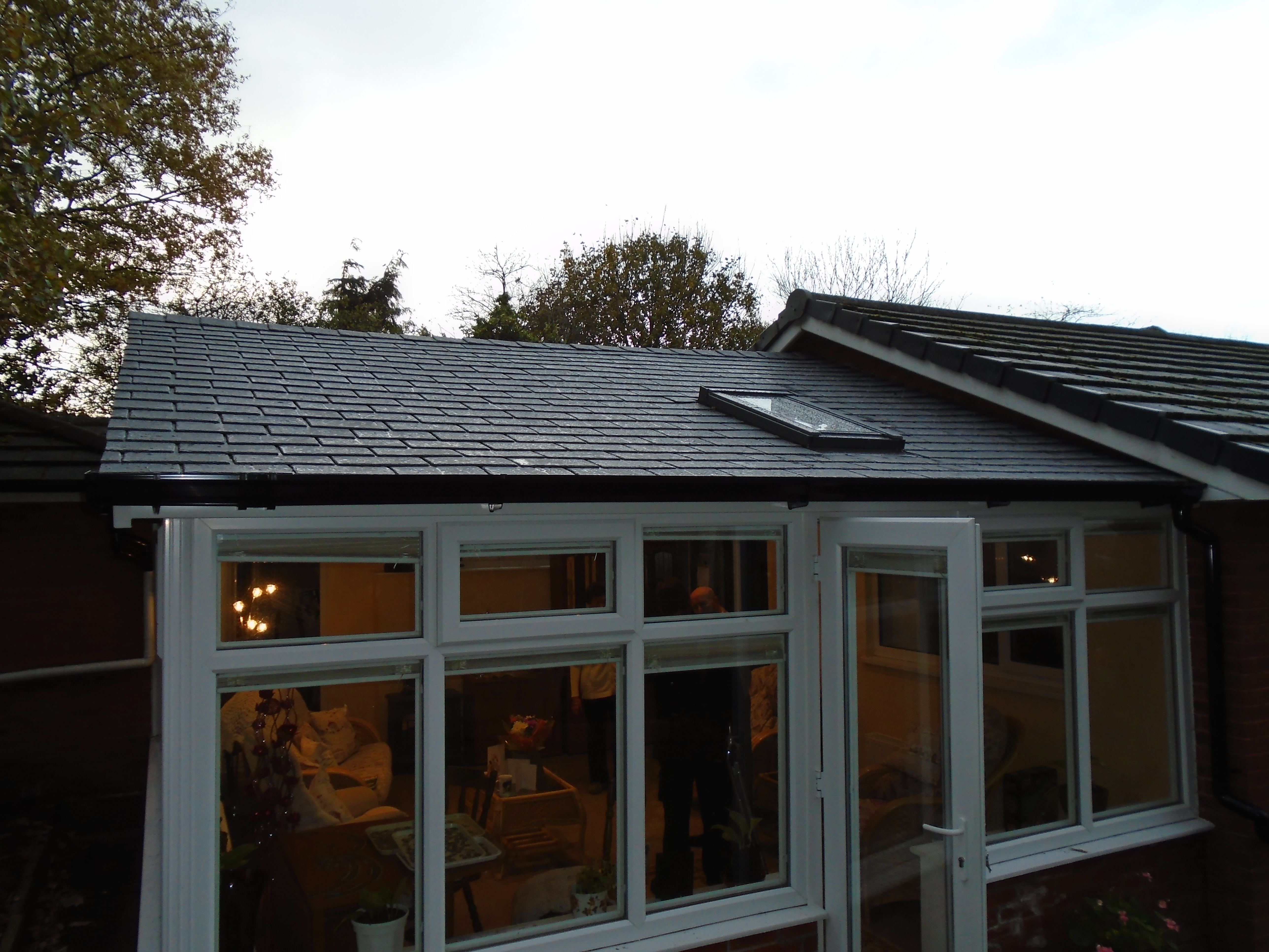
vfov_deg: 53.1
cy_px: 476
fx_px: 953
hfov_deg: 67.3
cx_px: 634
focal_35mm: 26
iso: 100
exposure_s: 1/60
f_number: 3.2
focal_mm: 4.6
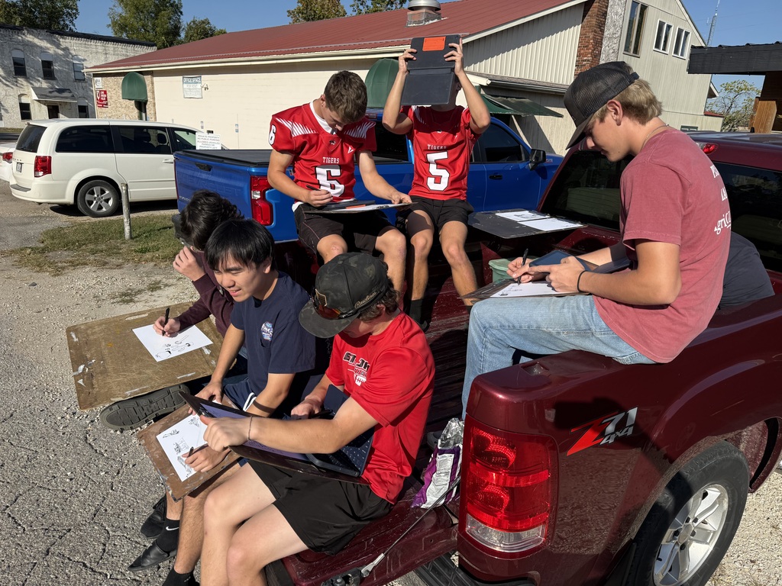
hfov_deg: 71.6
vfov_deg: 56.8
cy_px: 293
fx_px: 542
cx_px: 391
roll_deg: -2.4
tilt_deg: -16.6
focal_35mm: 24
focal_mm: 6.76
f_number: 1.78
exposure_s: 1/4405
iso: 80
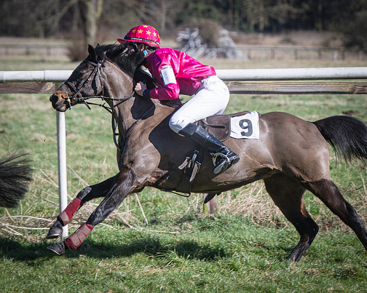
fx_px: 3445
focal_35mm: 317
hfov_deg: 6.1
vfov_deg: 4.9
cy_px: 145
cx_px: 81
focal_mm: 145
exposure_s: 1/1000
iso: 125
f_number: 4
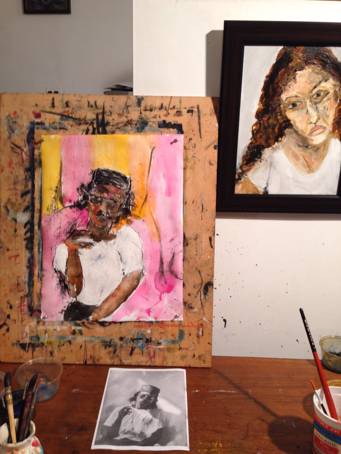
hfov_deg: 42.9
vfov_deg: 55.4
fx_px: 433
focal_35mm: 33
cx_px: 170
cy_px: 227
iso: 100
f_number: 2.4
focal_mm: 4.12
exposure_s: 1/20
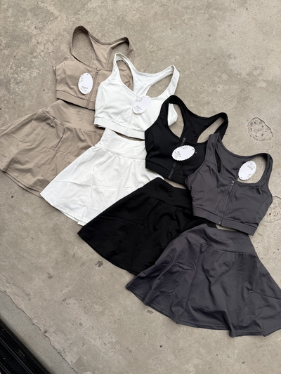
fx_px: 260
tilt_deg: -83.9
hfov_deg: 56.8
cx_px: 140
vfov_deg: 71.6
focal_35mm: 24
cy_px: 187
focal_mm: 6.76
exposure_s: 1/165
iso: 64
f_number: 1.78
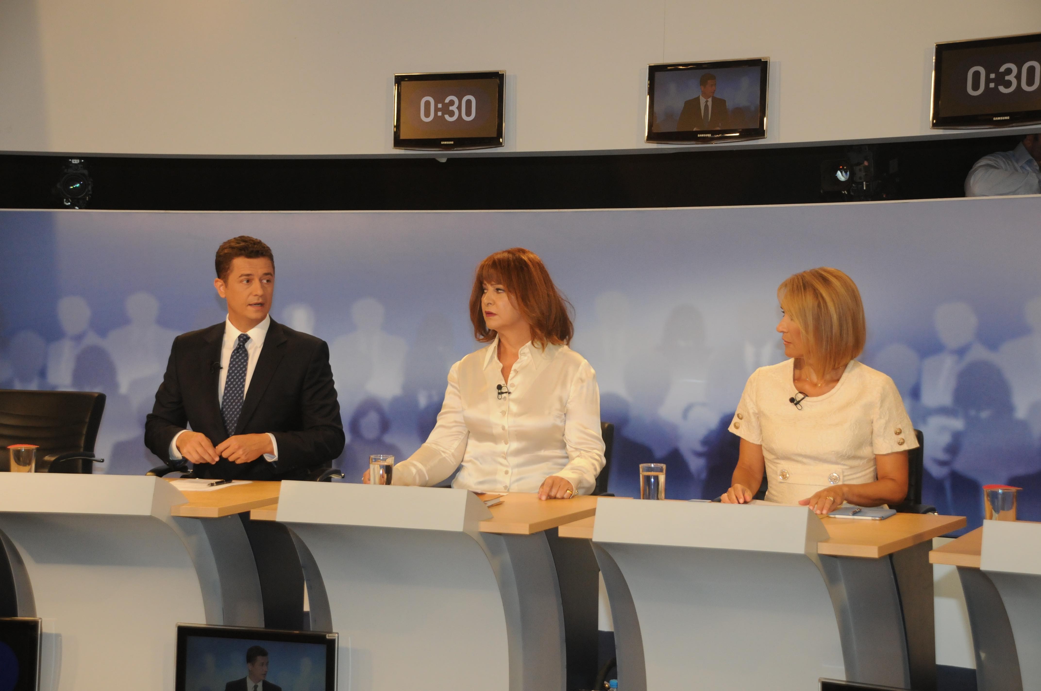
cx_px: 520
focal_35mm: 57
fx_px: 1646
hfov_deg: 35.1
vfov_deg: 23.7
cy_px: 346
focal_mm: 38
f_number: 4.5
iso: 1000
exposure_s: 1/160
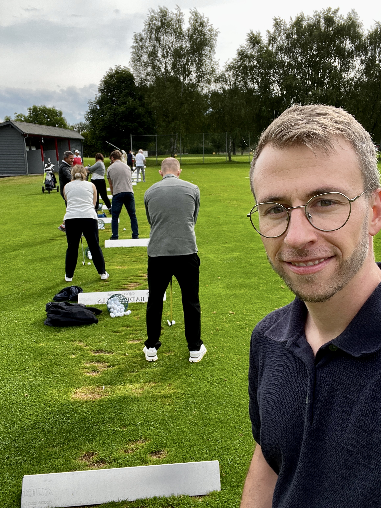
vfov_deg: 60.0
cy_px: 254
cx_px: 190
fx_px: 440
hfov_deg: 46.8
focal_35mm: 30
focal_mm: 2.71
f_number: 2.2
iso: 32
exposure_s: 1/279
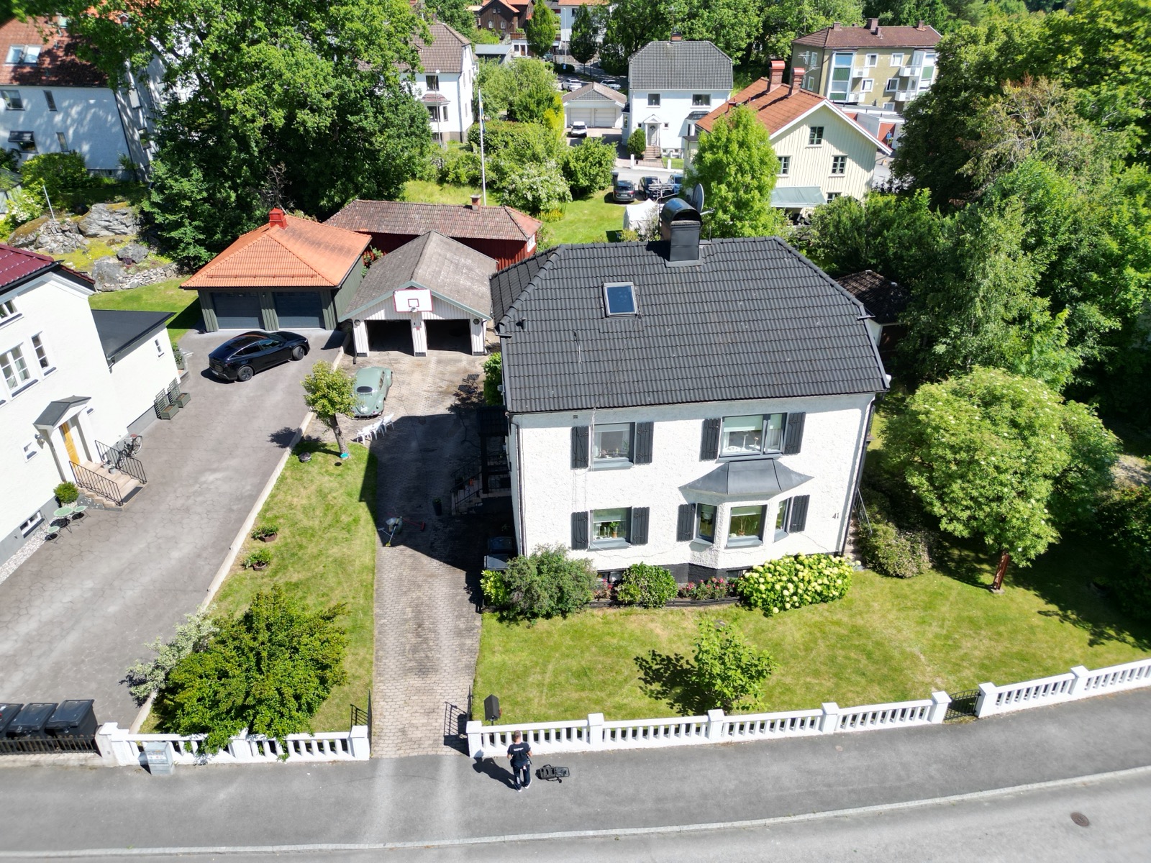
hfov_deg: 71.6
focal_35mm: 24
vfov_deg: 56.8
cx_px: 576
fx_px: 798
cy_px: 432
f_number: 1.7
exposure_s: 1/2500
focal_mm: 6.72
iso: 110
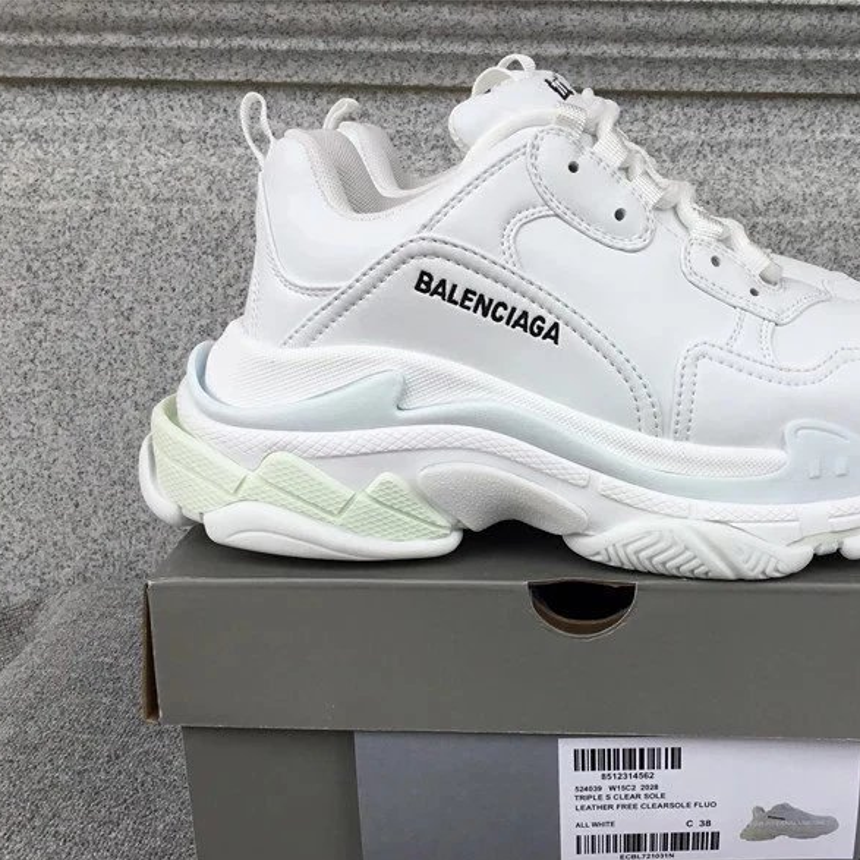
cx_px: 571
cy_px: 493
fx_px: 1181
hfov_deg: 39.6
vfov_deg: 39.9
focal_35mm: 42
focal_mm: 3.3
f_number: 2.4
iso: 25
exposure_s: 1/257
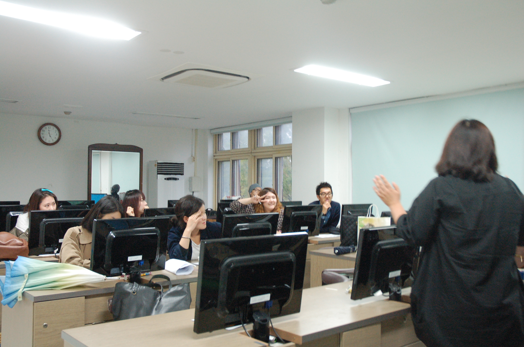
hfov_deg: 53.2
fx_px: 523
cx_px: 262
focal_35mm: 36
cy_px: 174
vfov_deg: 36.7
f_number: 4.5
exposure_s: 1/40
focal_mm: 24
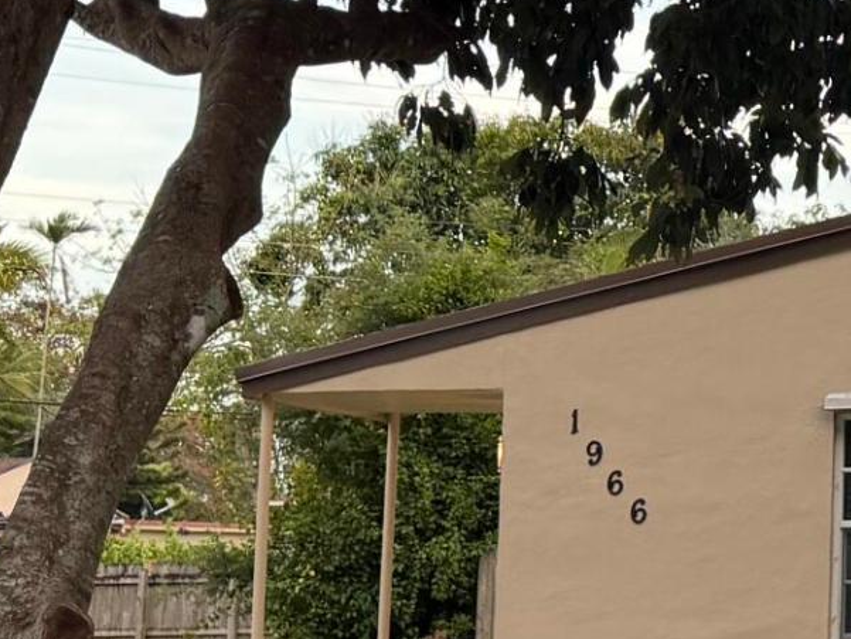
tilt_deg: +7.1
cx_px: 1440
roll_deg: -0.5
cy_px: 205
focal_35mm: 115
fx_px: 2828
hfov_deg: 15.2
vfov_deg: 12.9
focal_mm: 6.76
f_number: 1.78
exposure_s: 1/250
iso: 80
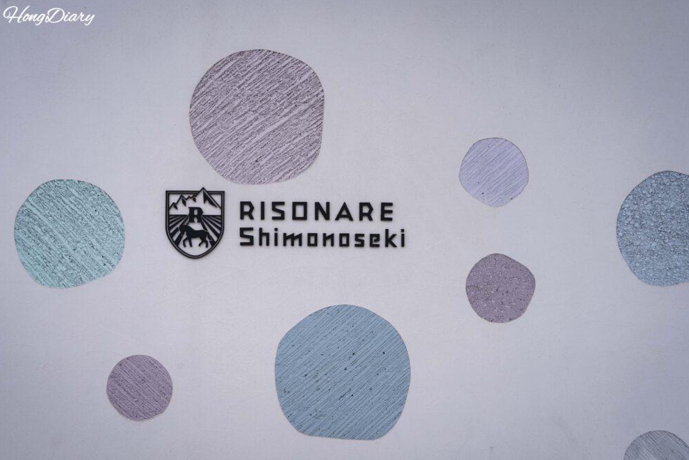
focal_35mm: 31
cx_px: 337
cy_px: 230
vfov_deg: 42.3
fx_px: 593
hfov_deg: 60.3
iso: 100
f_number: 10
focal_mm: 30
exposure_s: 1/125
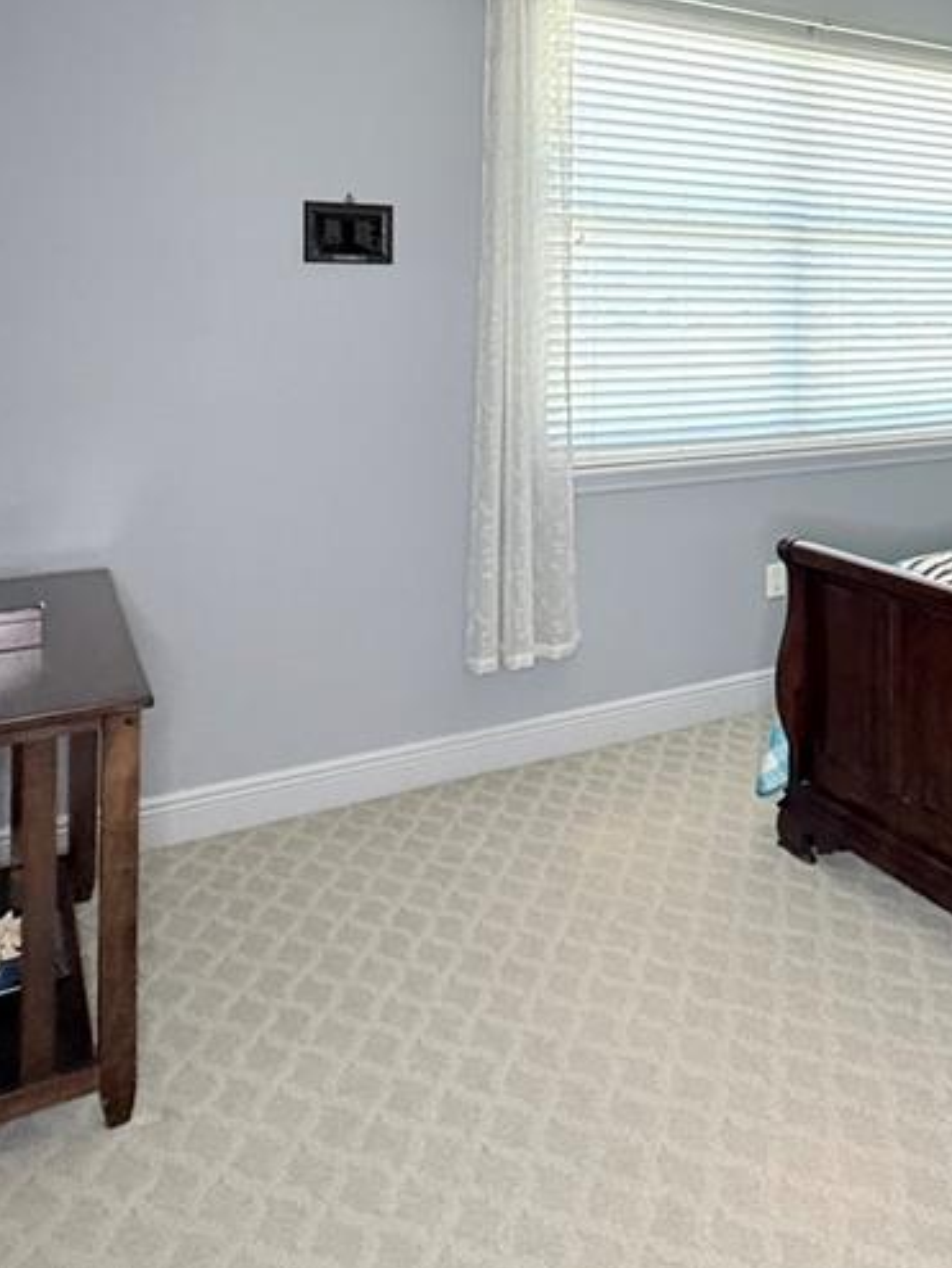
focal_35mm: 34
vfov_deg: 51.4
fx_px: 1246
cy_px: 300
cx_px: 1062
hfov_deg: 35.4
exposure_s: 1/60
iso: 400
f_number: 2.2
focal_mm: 2.22
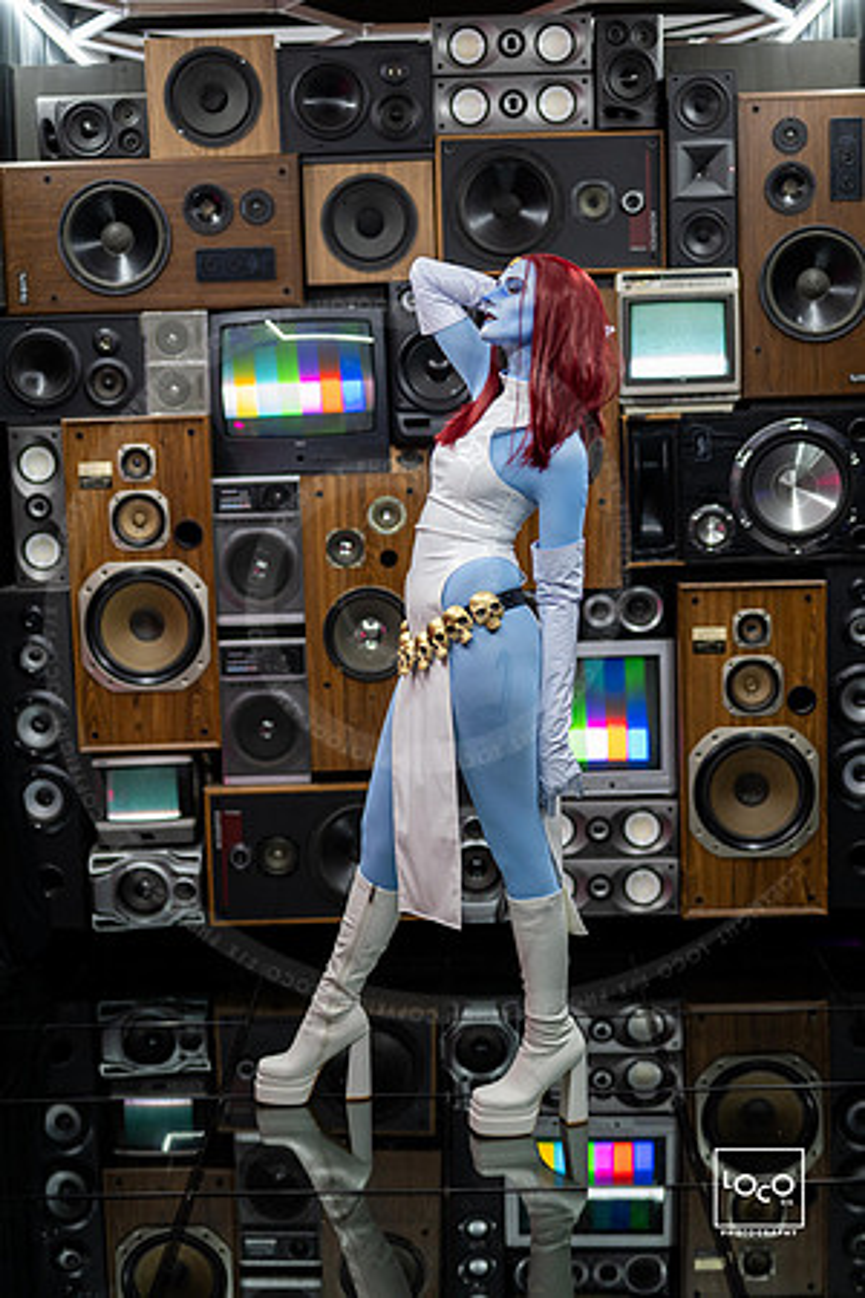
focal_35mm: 50
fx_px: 1802
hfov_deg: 27.0
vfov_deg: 39.6
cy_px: 649
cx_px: 432
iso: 1000
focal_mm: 50
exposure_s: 1/250
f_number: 1.4
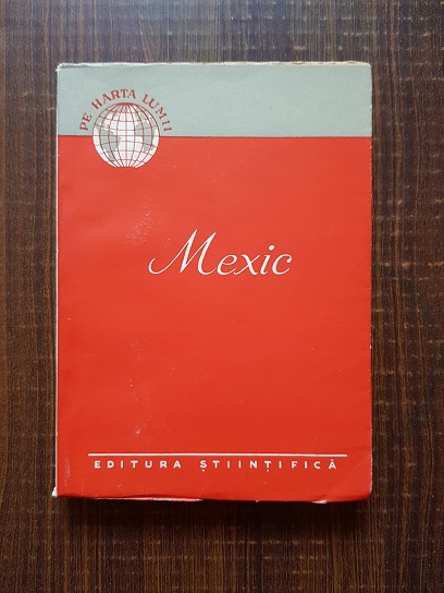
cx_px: 222
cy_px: 296
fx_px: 445
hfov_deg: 53.1
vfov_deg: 67.3
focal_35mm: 26
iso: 160
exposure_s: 1/33
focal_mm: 4.3
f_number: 1.7
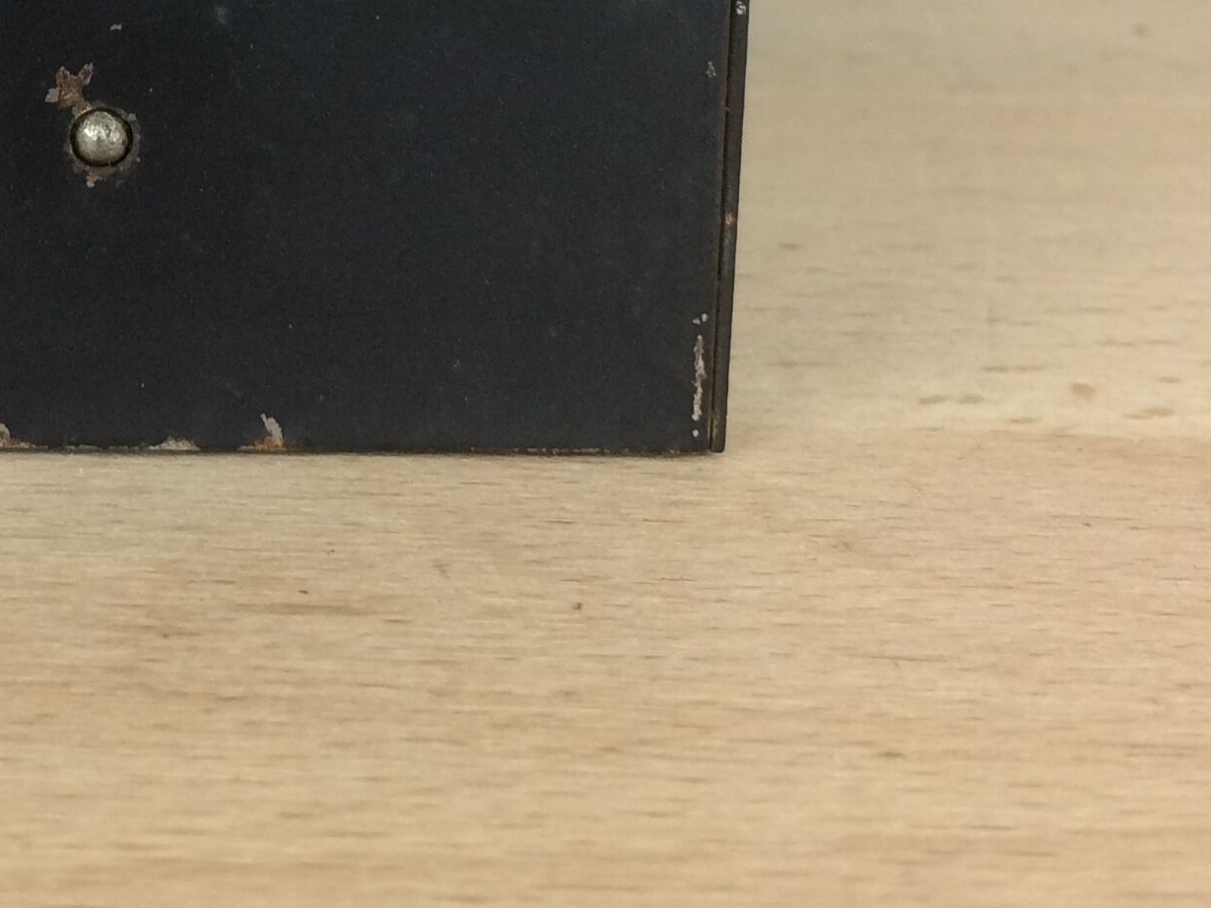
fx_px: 2694
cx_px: 154
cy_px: -124
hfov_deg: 24.7
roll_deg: +0.4
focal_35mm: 77
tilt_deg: -10.4
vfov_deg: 18.3
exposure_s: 1/100
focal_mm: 4.15
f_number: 2.2
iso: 64
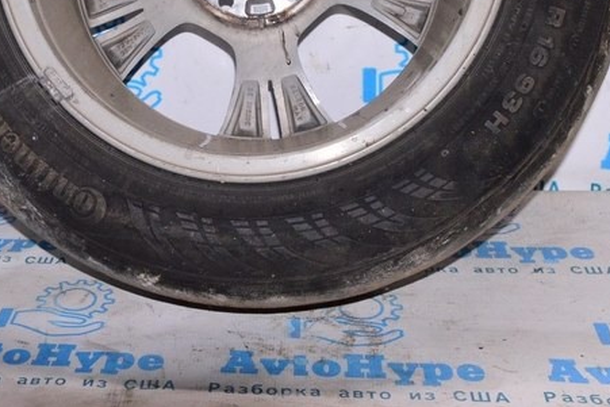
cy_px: -36
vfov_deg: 19.2
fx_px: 1153
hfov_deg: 29.1
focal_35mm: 68
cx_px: 133
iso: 1600
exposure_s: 1/200
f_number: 8
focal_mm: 20
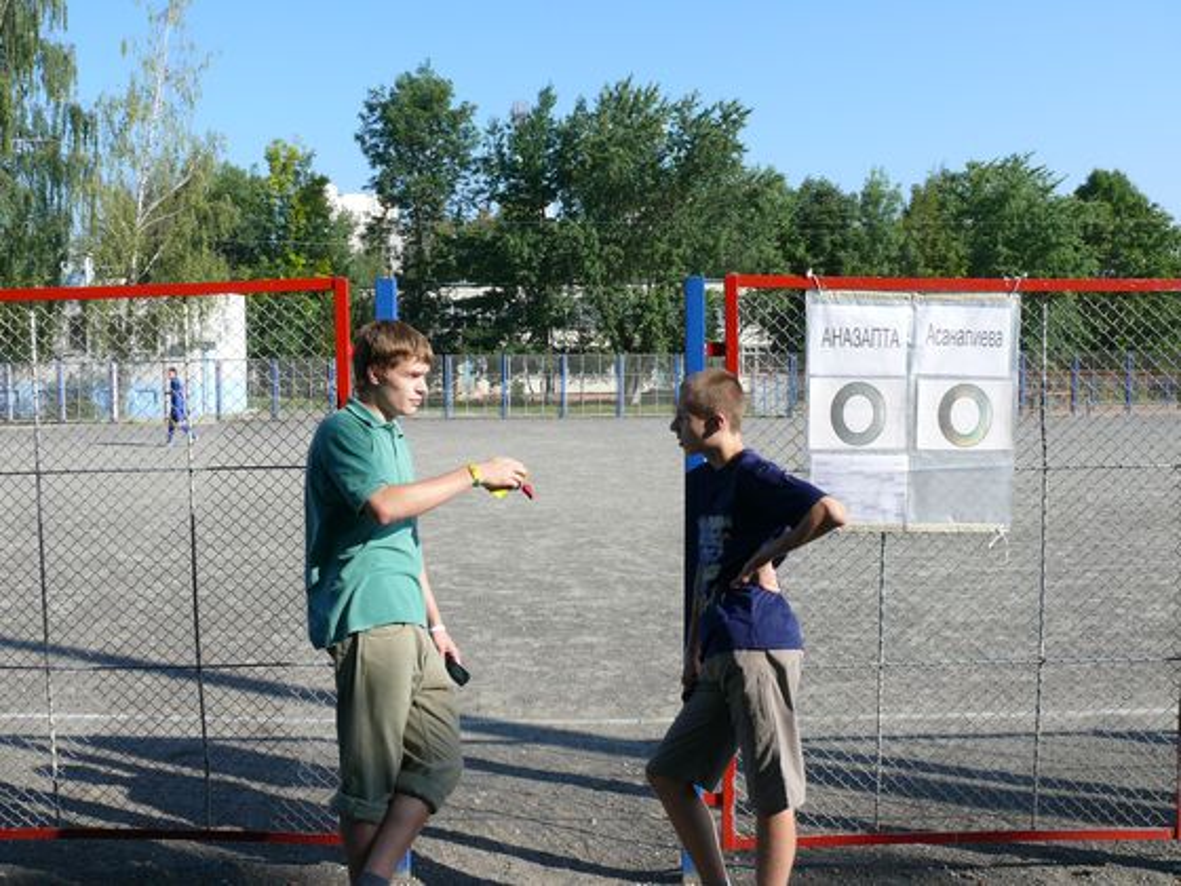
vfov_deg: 40.7
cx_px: 590
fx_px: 1194
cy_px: 443
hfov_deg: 52.6
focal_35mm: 35
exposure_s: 1/320
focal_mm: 7.4
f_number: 5.6
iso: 100
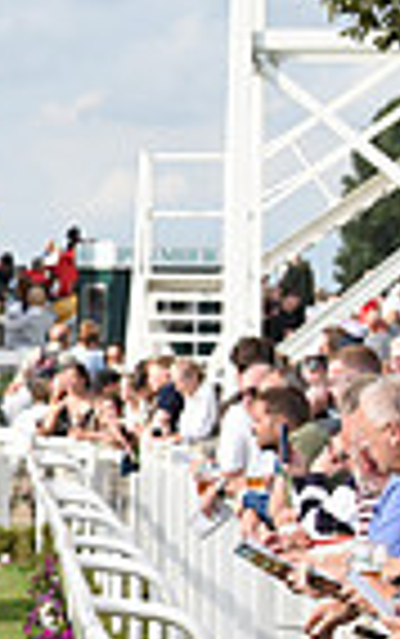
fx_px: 5448
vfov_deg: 6.7
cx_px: -778
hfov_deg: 4.1
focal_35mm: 313
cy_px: 529
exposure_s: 1/2500
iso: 640
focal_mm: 75
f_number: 5
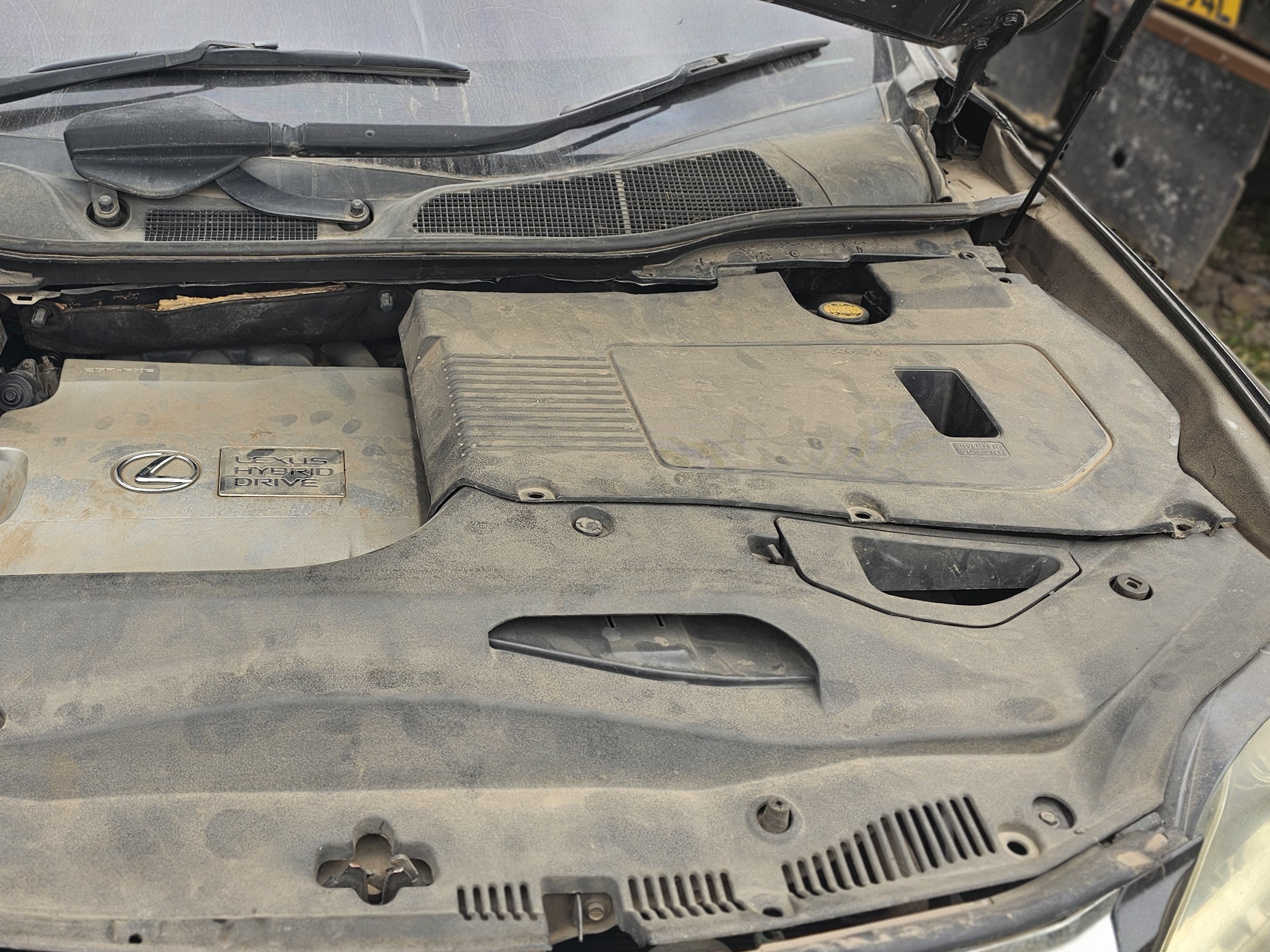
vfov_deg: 40.5
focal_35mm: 35
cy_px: 380
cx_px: 348
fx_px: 1284
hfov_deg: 50.9
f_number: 1.7
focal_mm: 6.3
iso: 10
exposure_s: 1/104
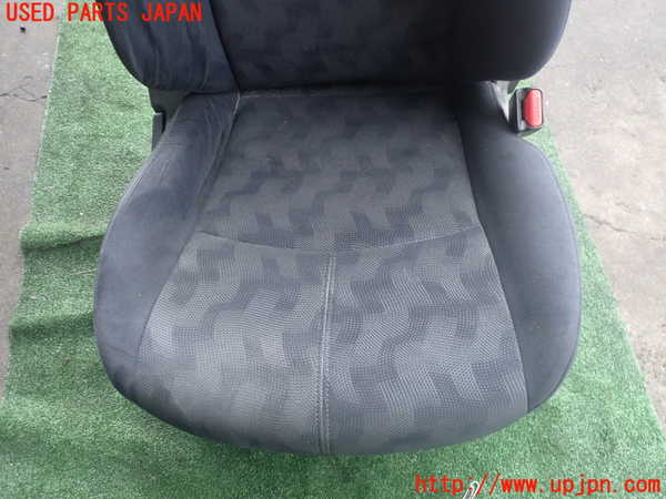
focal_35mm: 30
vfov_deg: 46.8
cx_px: 333
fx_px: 577
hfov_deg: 60.0
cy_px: 250
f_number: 2.3
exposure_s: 1/100
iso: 200
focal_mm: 5.4
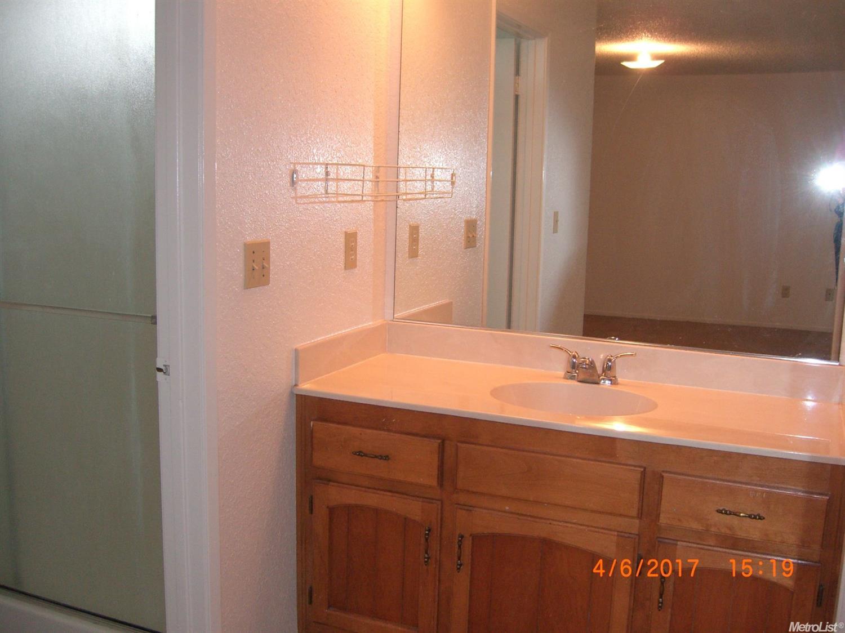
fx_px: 927
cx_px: 422
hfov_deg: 49.0
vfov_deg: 37.7
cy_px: 316
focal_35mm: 38
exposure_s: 1/60
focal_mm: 7.9
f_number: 2.8
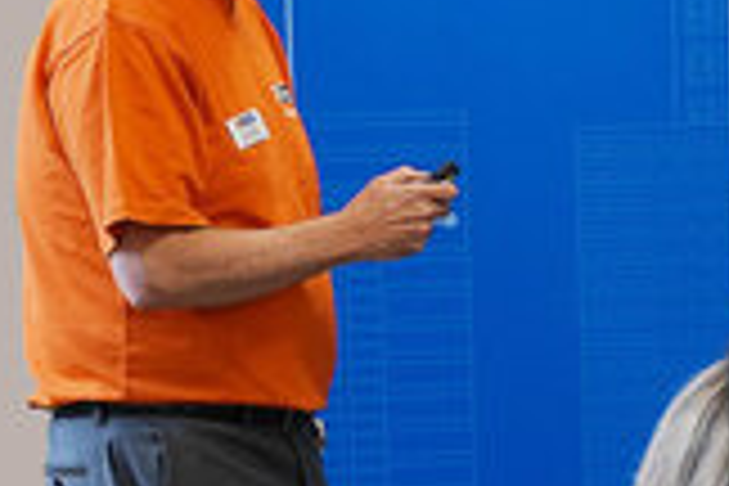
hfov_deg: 6.9
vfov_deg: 5.1
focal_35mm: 267
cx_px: 2200
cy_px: 364
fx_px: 5406
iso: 160
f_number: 2.8
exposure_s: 1/100
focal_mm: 36
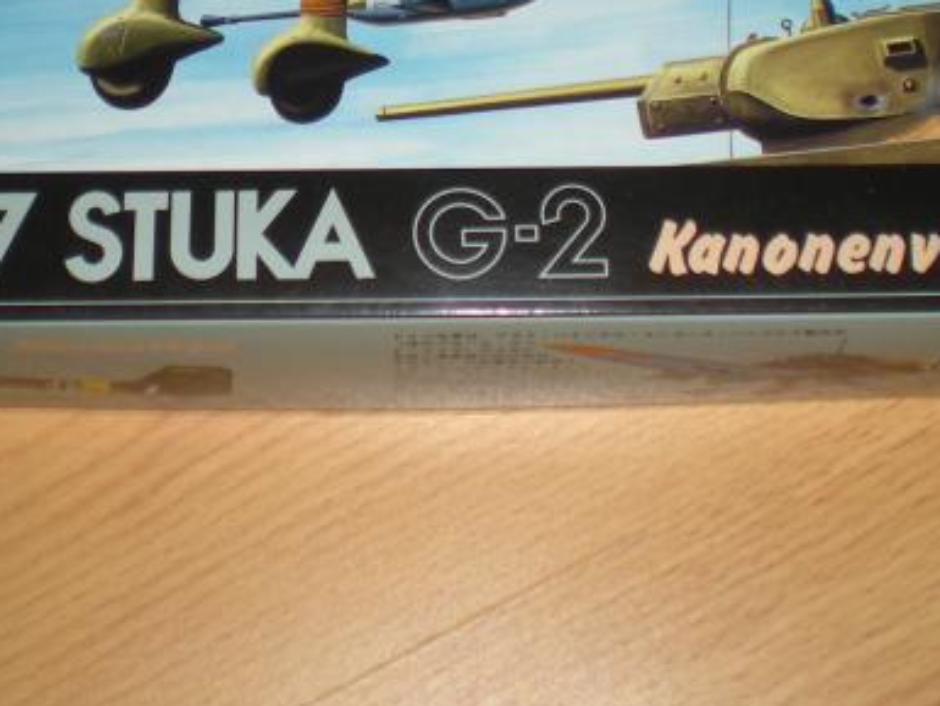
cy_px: 46
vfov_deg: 18.3
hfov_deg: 24.7
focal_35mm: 79
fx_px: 2146
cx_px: 418
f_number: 3.1
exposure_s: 1/60
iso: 64
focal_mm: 6.3
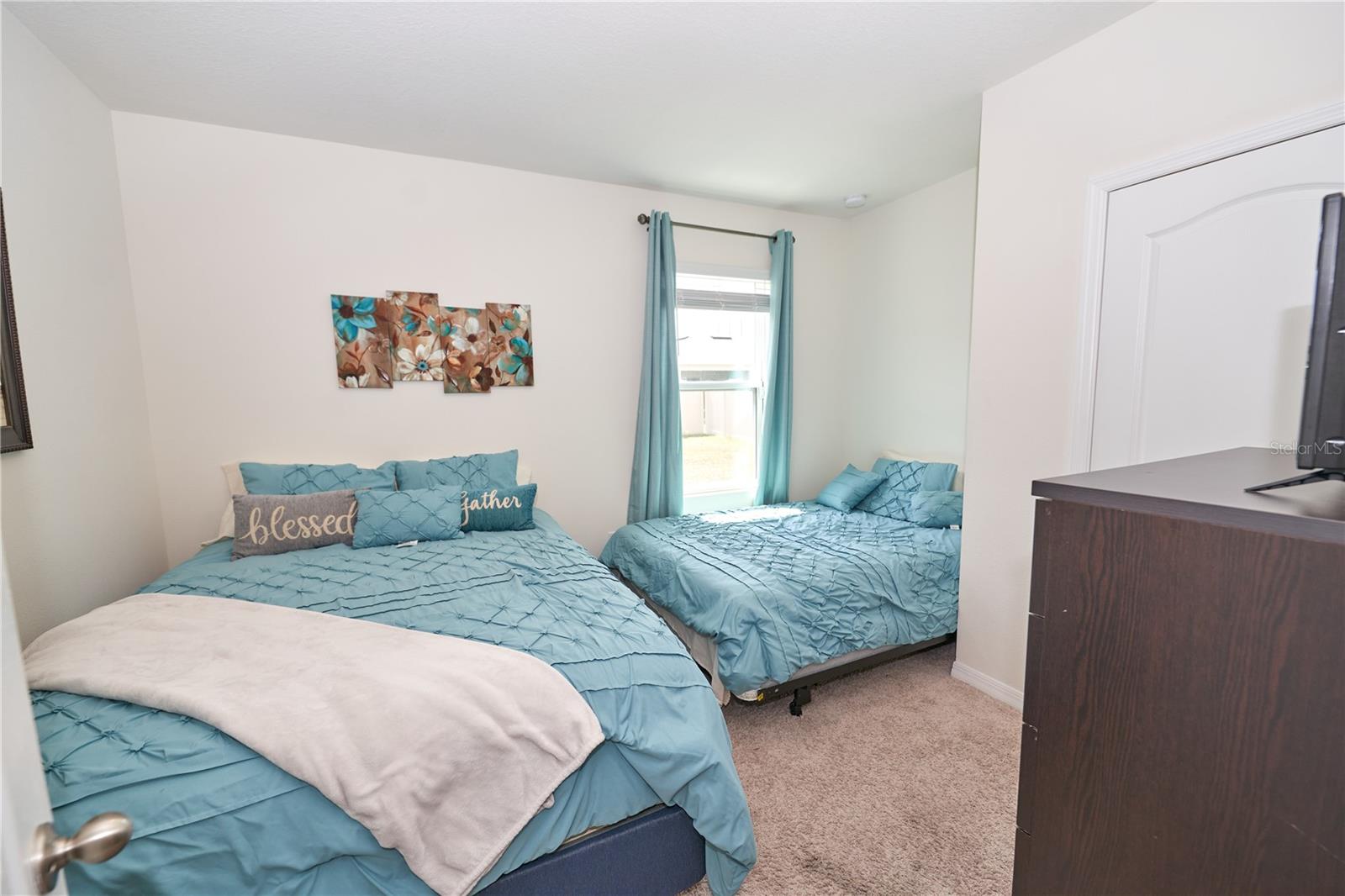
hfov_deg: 104.3
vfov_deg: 81.2
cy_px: 448
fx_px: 523
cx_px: 672
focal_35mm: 14
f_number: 4
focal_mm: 14
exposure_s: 1/200
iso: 400
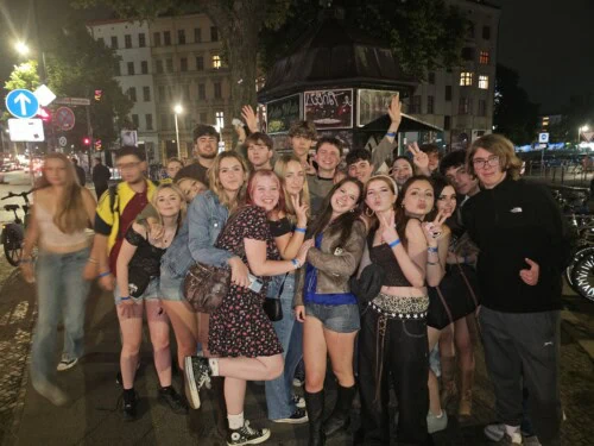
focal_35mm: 23
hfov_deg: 73.9
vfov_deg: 58.9
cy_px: 223
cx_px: 297
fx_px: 395
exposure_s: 1/8
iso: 800
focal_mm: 6.3
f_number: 1.7
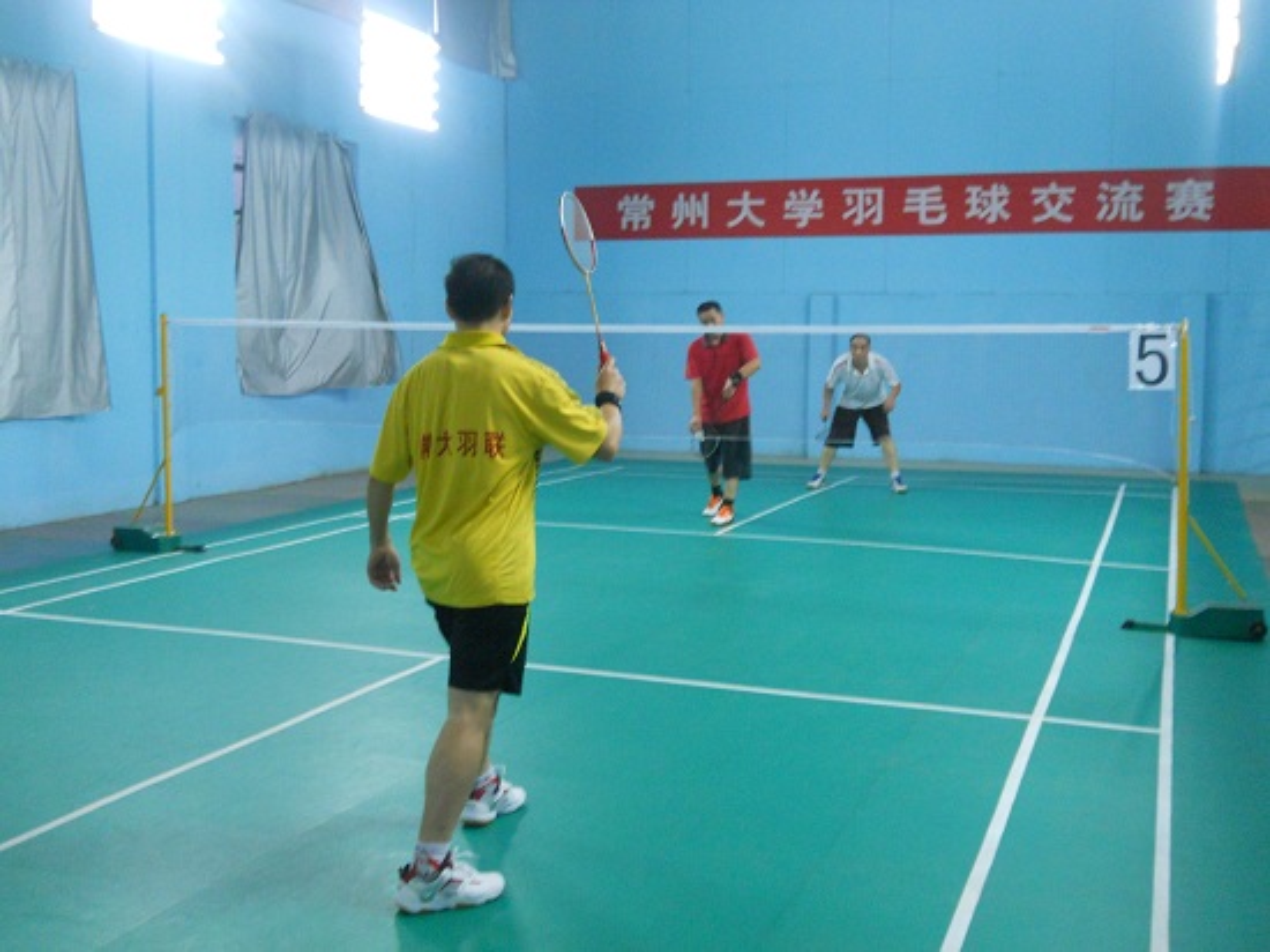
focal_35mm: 38
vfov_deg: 37.7
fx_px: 1394
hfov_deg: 49.0
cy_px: 476
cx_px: 635
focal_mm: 6.9
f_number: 3.9
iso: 400
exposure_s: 1/10
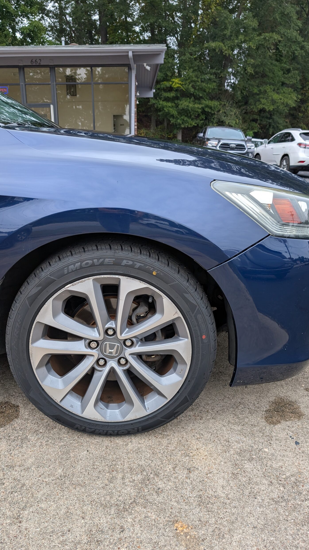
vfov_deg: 69.8
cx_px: 146
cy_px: 269
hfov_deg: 42.9
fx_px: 393
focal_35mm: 27
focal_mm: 6.9
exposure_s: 1/342
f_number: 1.68
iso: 21
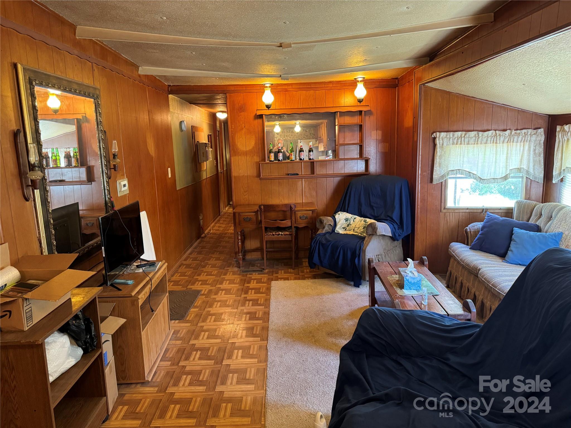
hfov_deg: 71.6
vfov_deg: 56.8
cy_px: 214
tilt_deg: -9.4
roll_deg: +1.9
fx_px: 396
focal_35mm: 24
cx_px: 286
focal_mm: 6.76
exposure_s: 1/60
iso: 640
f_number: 1.78
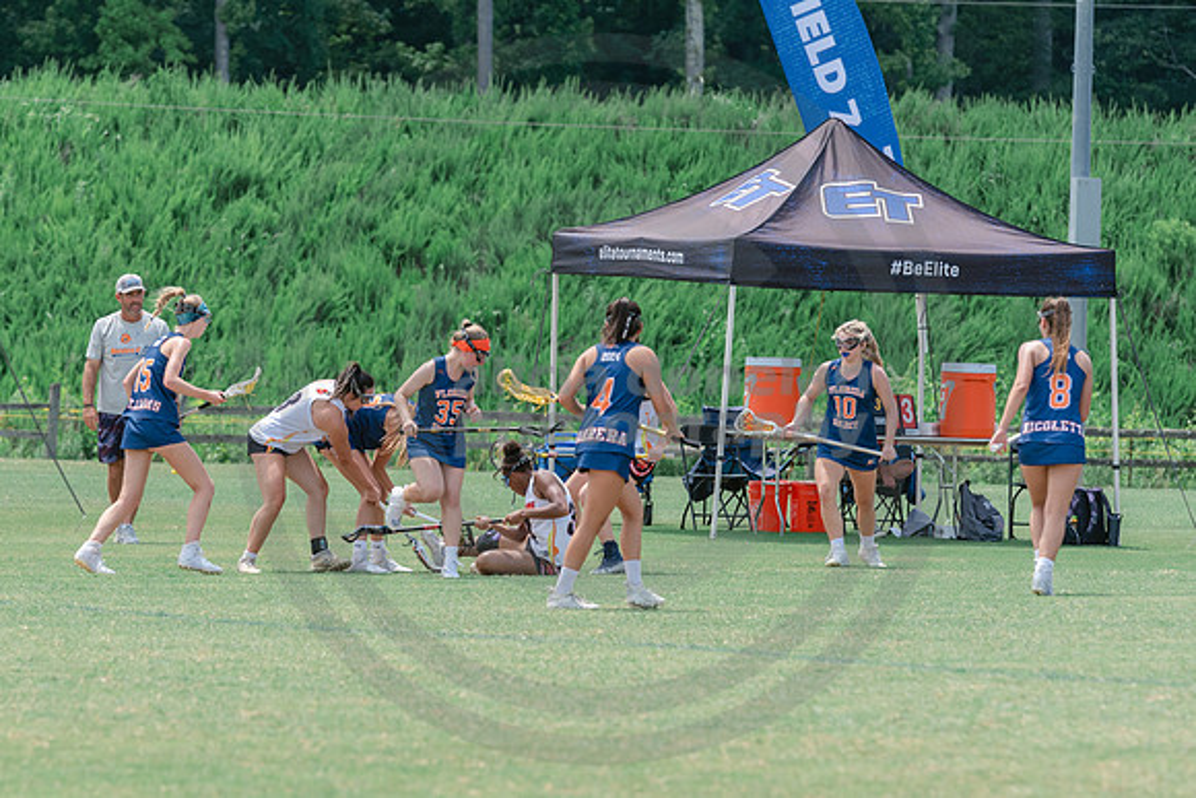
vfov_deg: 4.6
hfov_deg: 6.9
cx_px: 405
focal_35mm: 300
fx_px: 9985
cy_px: 512
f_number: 5
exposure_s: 1/1600
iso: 400
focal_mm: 190
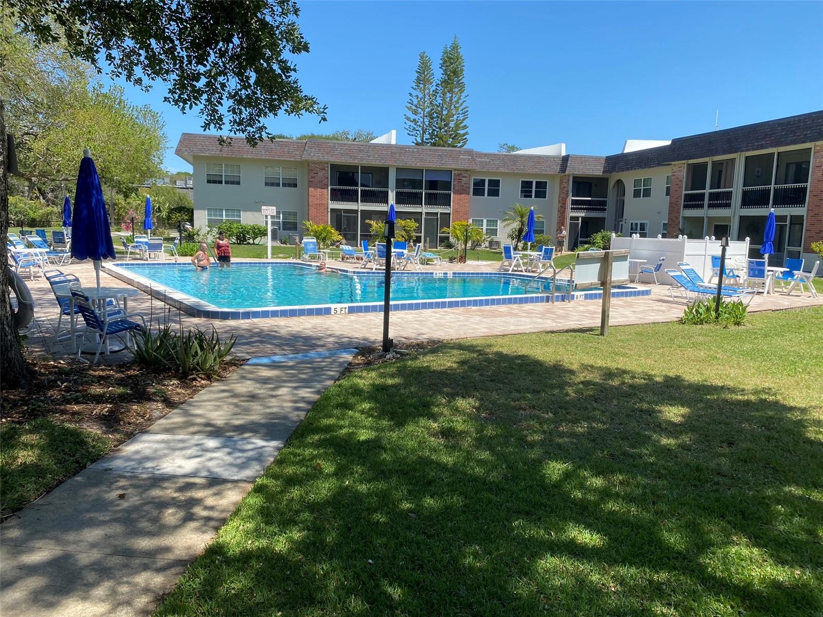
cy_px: 308
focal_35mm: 26
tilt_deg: -8.4
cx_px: 412
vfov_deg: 53.1
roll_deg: -1.3
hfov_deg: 67.3
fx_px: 618
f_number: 1.8
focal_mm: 4.25
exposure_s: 1/1927
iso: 32
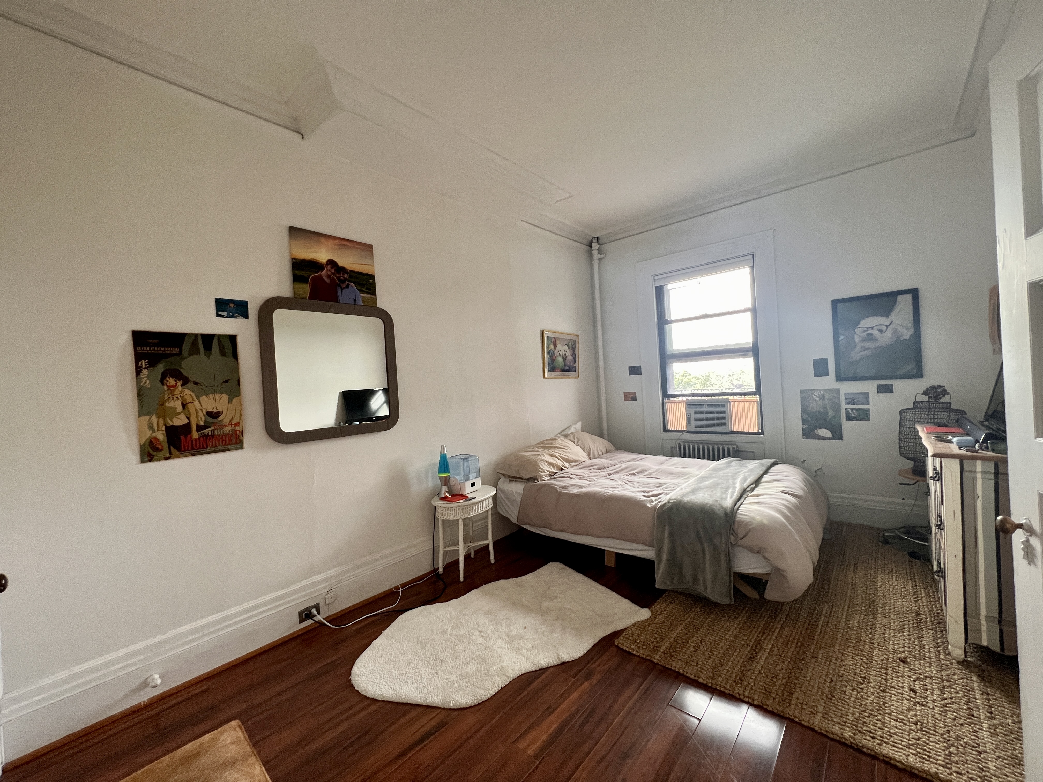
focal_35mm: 13
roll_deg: +3.3
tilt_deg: -1.0
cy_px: 391
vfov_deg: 89.9
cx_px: 522
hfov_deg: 106.2
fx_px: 392
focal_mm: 1.57
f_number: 1.8
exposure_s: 1/120
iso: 200
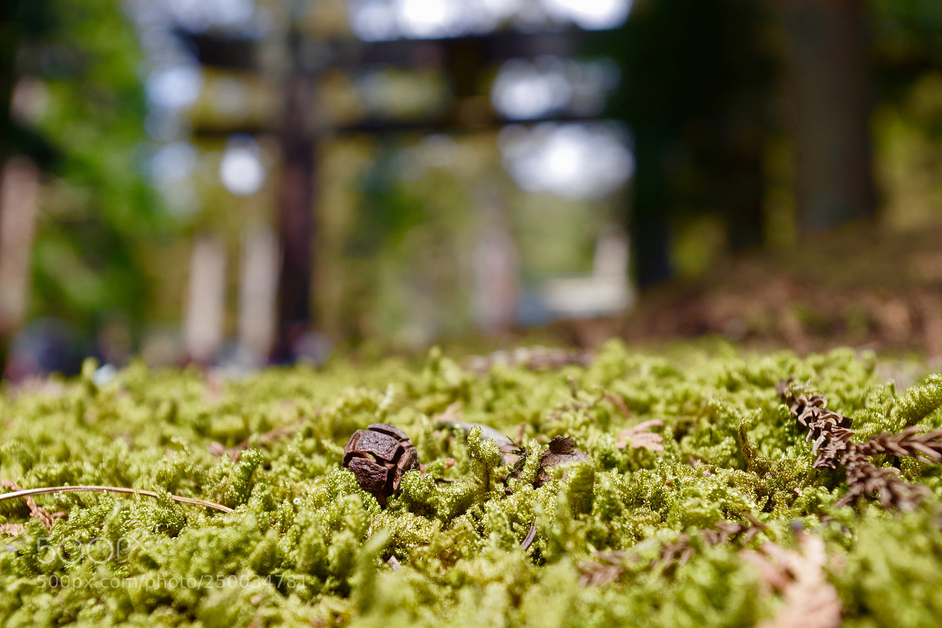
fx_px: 1256
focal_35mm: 48
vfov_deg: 28.1
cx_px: 471
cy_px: 314
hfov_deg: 41.1
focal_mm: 32
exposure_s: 1/80
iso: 100
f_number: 6.3
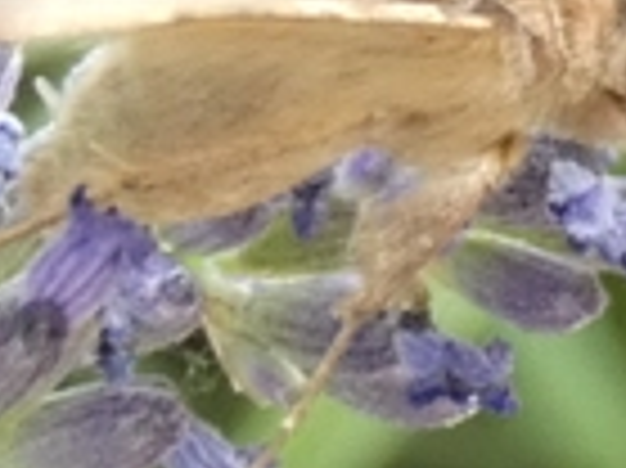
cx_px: 320
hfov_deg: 3.2
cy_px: -68
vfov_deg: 2.4
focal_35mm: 622
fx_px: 11239
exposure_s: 1/80
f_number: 5.3
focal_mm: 24.2
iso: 400
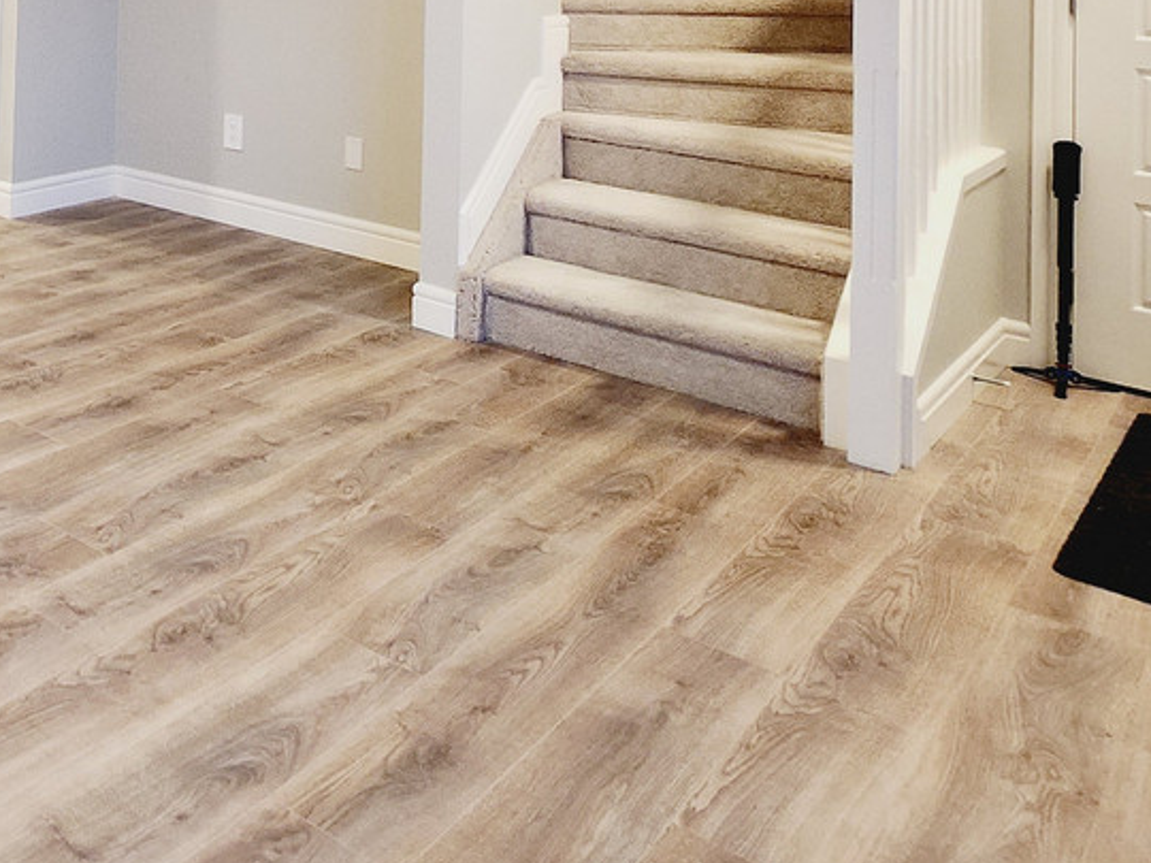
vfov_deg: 32.3
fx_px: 1230
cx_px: -43
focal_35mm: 37
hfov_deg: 42.1
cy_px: -164
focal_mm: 1.74
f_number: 2.2
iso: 200
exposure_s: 1/60
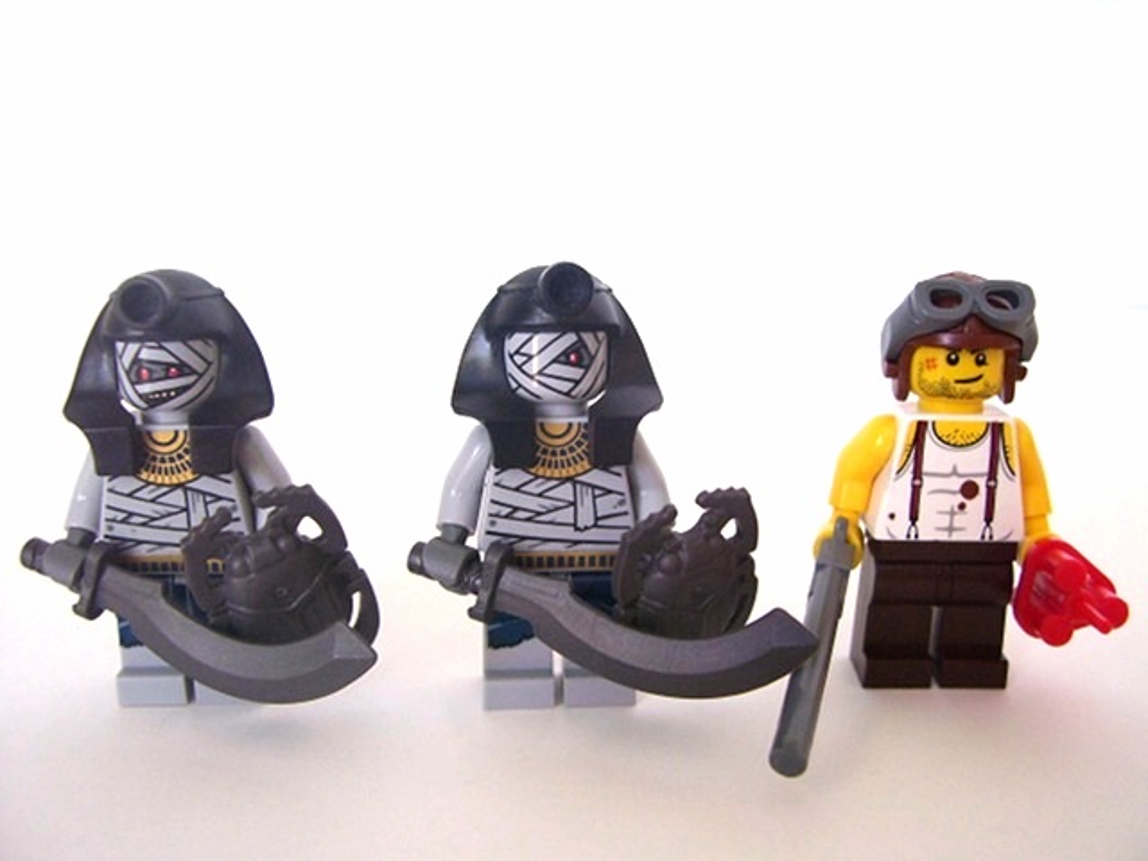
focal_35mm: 34
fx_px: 1128
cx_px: 574
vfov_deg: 41.8
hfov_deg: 54.0
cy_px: 430
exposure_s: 1/10
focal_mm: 5.6
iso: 160
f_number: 2.7
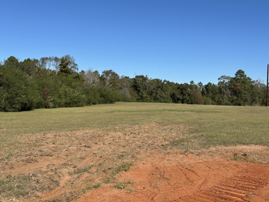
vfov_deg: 30.3
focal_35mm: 48
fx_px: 373
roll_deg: -0.8
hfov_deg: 39.7
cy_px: 101
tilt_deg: +1.2
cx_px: 134
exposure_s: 1/4785
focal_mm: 6.86
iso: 64
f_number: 1.78
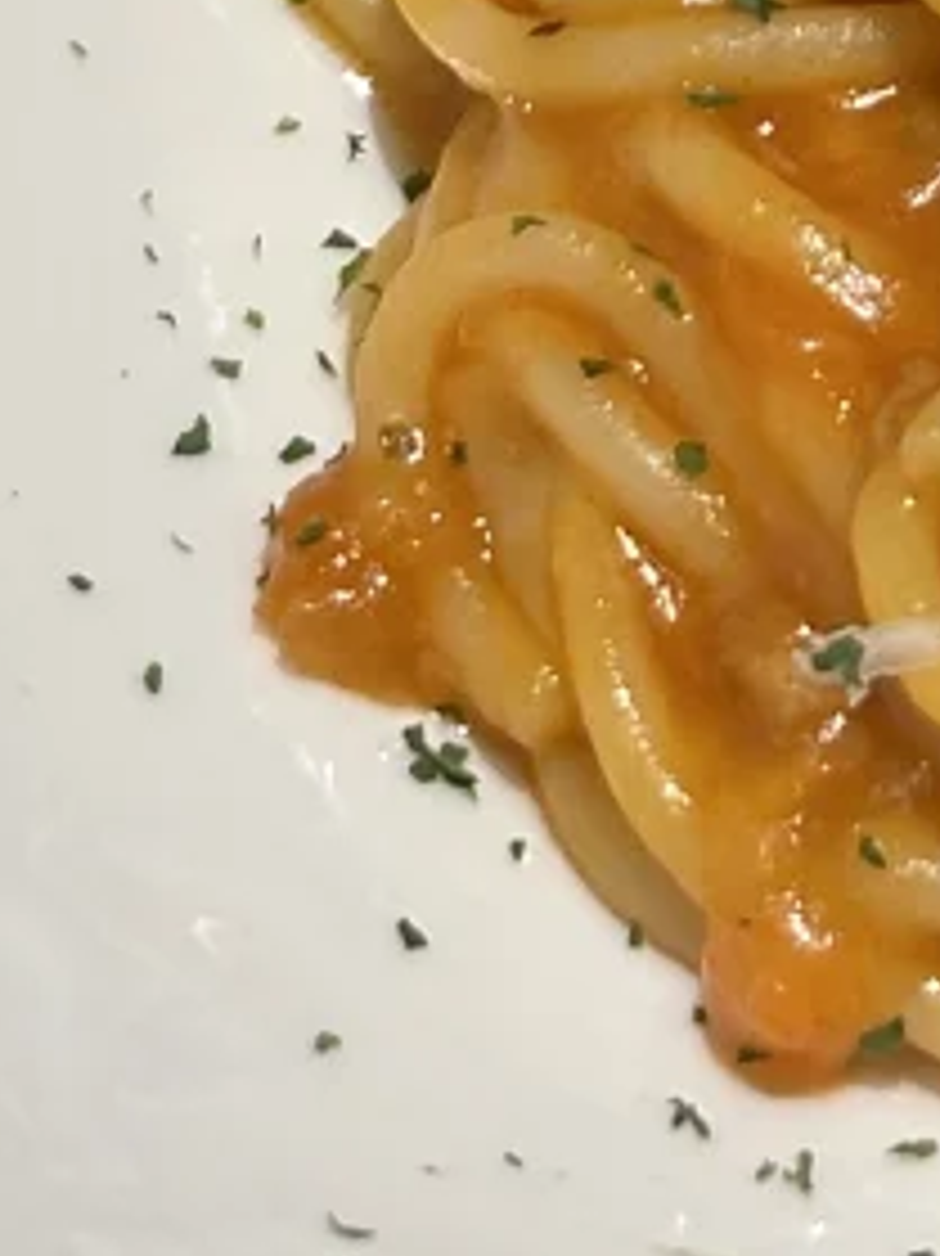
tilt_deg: -42.8
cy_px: -1760
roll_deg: -0.4
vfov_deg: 7.5
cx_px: 162
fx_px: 8986
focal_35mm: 248
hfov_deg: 6.0
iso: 40
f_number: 1.78
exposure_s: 1/112
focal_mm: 6.86
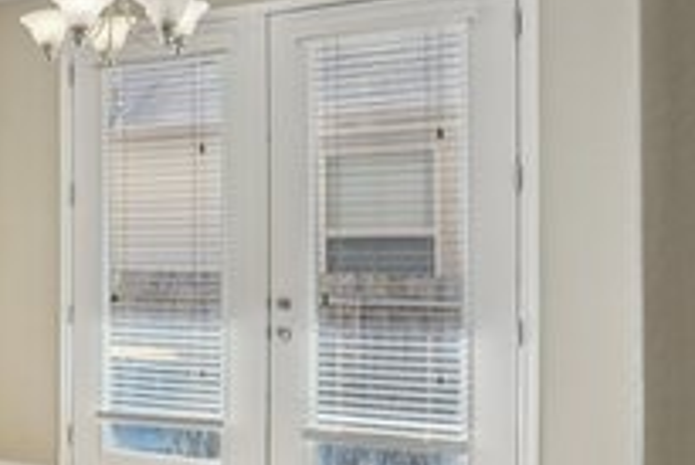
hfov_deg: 26.4
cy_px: 270
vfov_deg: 27.0
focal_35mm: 50
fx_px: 966
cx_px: -386
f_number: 8
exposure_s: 1/30
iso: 400
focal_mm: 16
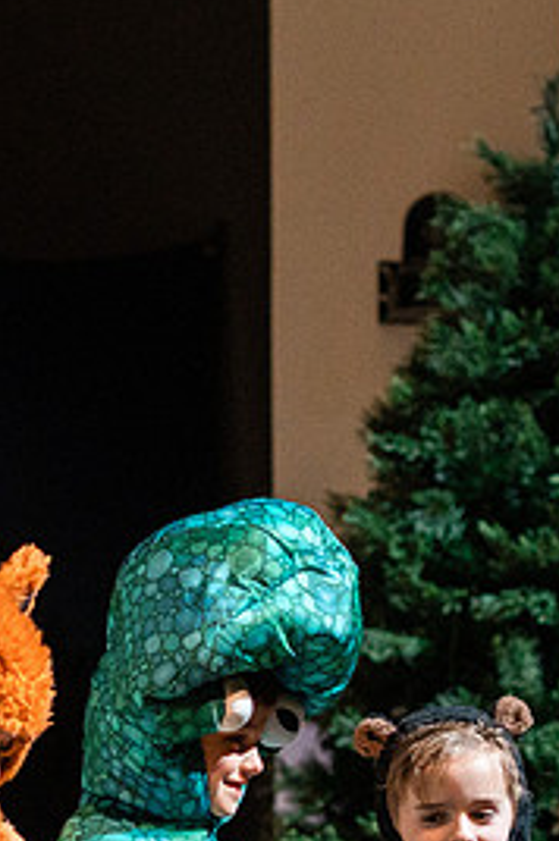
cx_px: 223
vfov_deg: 6.4
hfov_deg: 4.2
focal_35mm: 324
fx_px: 7565
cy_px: 742
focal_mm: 85
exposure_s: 1/250
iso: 800
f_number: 2.8
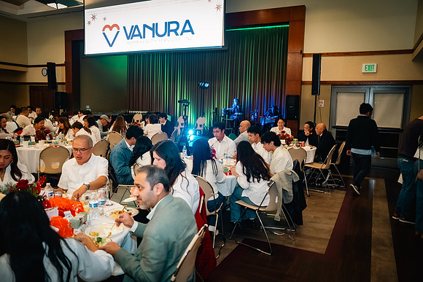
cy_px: 141
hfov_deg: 65.5
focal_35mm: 28
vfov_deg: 46.4
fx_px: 329
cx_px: 212
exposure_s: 1/100
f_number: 2.8
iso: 1600
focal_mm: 28
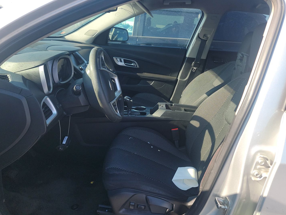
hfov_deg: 65.3
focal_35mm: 27
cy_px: 105
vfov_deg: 51.4
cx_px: 138
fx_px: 223
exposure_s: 1/178
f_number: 1.8
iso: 50
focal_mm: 6.7
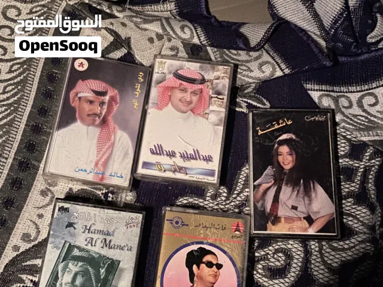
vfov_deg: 53.1
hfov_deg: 67.3
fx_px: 288
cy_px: 144
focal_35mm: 26
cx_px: 192
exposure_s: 1/8
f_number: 1.8
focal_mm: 4.25
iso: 500
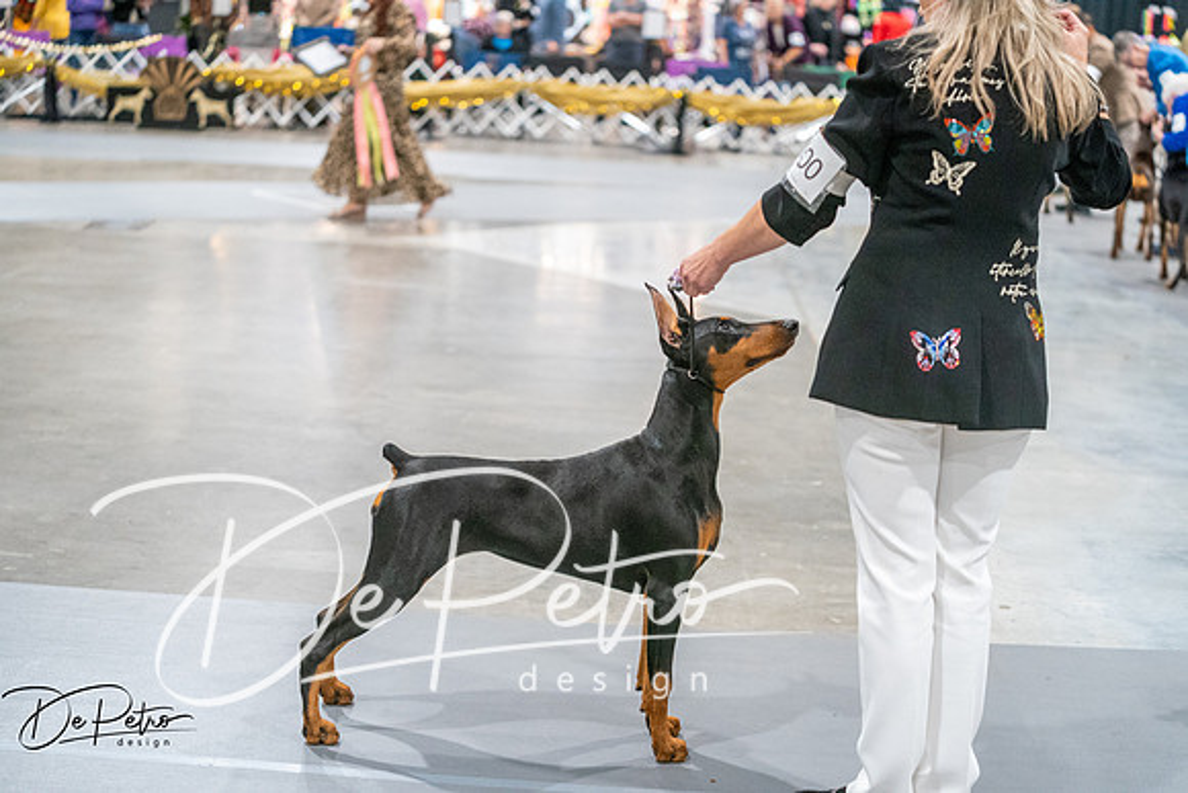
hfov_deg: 28.8
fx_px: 2310
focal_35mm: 70
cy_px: 396
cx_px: 594
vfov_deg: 19.5
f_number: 2.8
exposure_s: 1/250
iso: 6400
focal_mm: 70
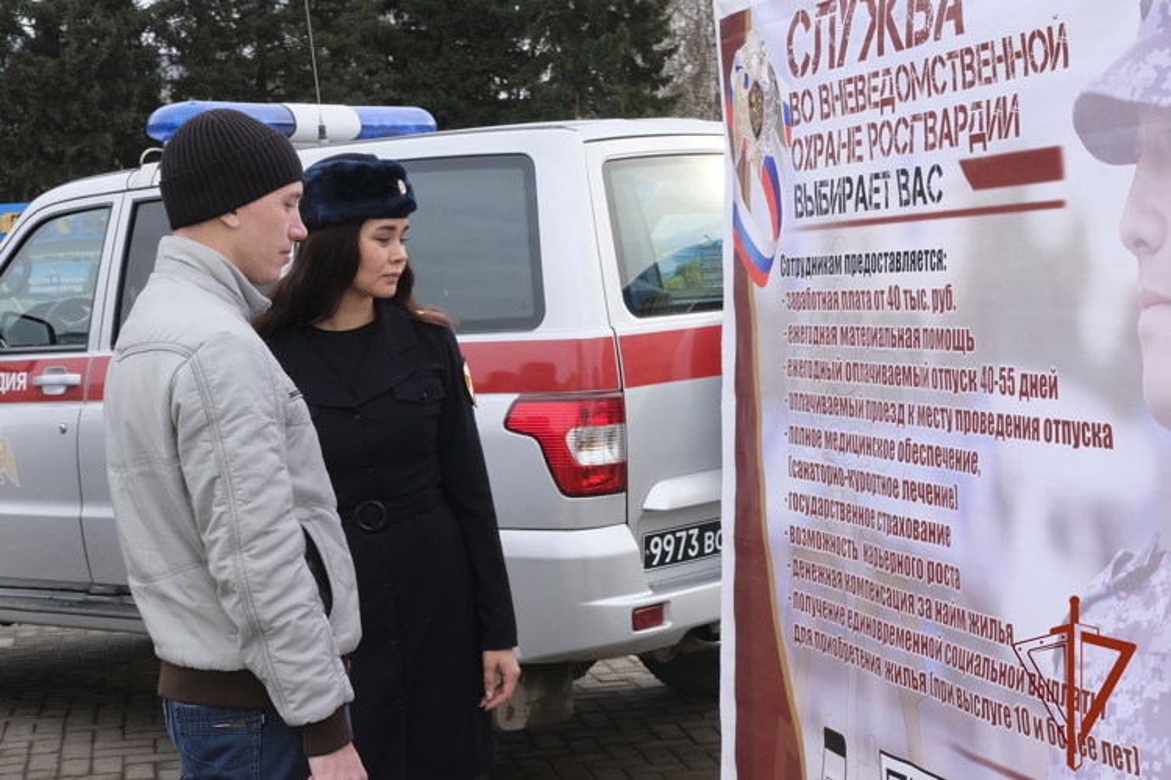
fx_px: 1919
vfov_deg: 23.0
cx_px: 586
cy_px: 390
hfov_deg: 33.9
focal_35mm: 59
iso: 1600
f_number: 22
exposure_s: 1/80
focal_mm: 39.3
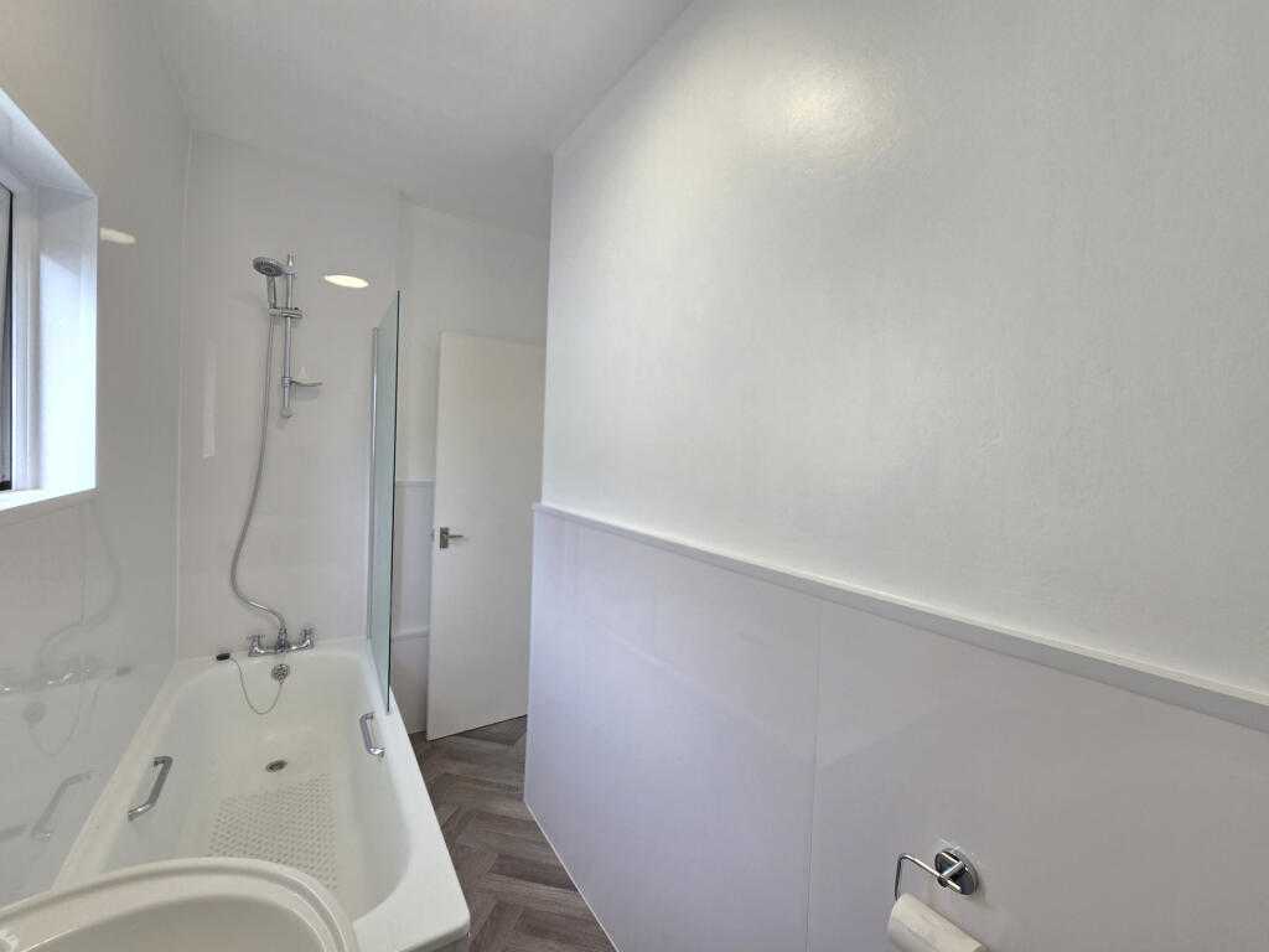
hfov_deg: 106.2
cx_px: 634
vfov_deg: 89.9
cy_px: 476
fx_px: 477
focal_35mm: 13
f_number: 2.2
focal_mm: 2.2
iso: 50
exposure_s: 1/50
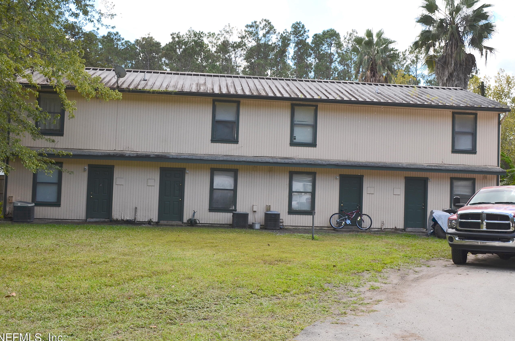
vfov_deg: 32.8
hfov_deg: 47.9
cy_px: 155
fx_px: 579
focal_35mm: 41
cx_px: 262
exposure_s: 1/250
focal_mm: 23
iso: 100
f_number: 5.6
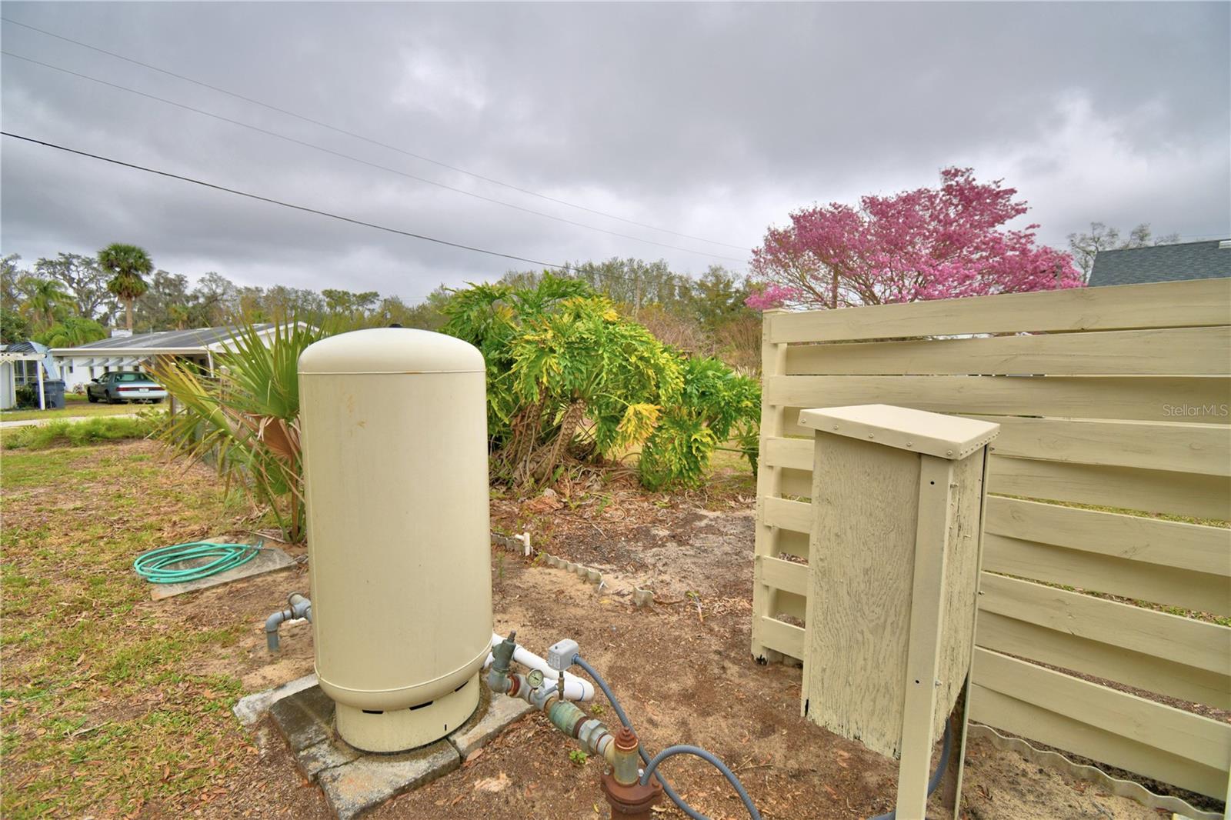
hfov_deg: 100.4
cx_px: 616
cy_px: 410
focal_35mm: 15
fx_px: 513
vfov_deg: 77.3
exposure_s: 1/800
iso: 100
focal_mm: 10
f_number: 4.5
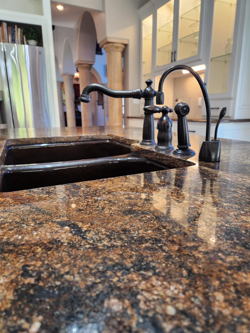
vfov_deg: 73.9
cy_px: 166
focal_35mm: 23
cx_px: 125
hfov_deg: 58.9
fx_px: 221
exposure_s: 1/120
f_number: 1.8
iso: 250
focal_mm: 5.4
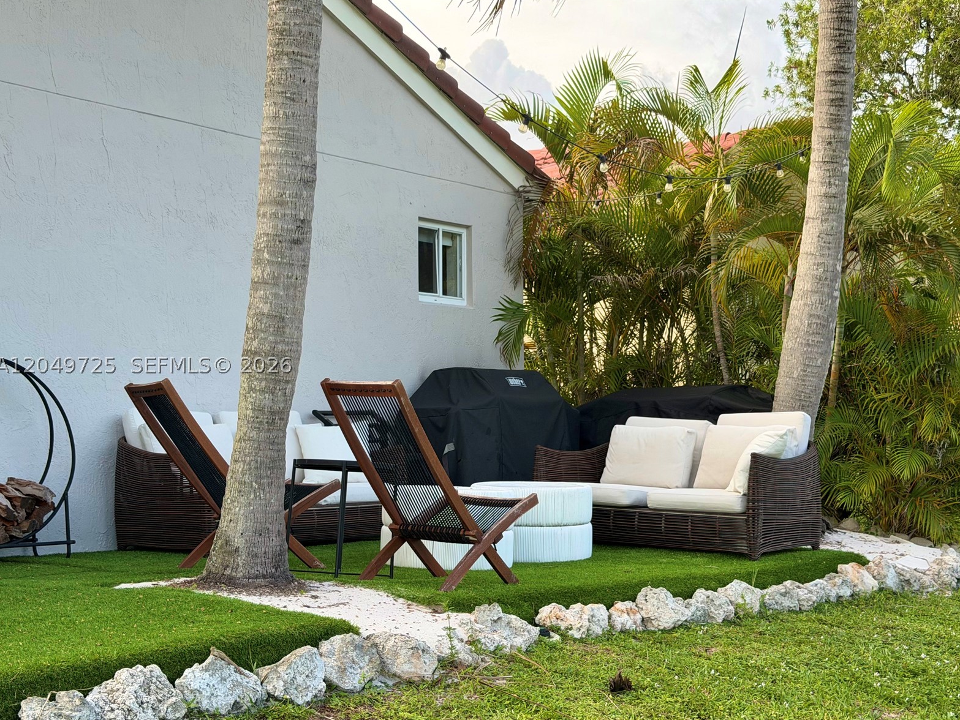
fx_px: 1359
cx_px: 480
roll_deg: +2.0
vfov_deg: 29.7
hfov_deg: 38.9
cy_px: 365
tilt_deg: +2.5
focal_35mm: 49
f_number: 1.78
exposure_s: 1/786
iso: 80
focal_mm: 6.76
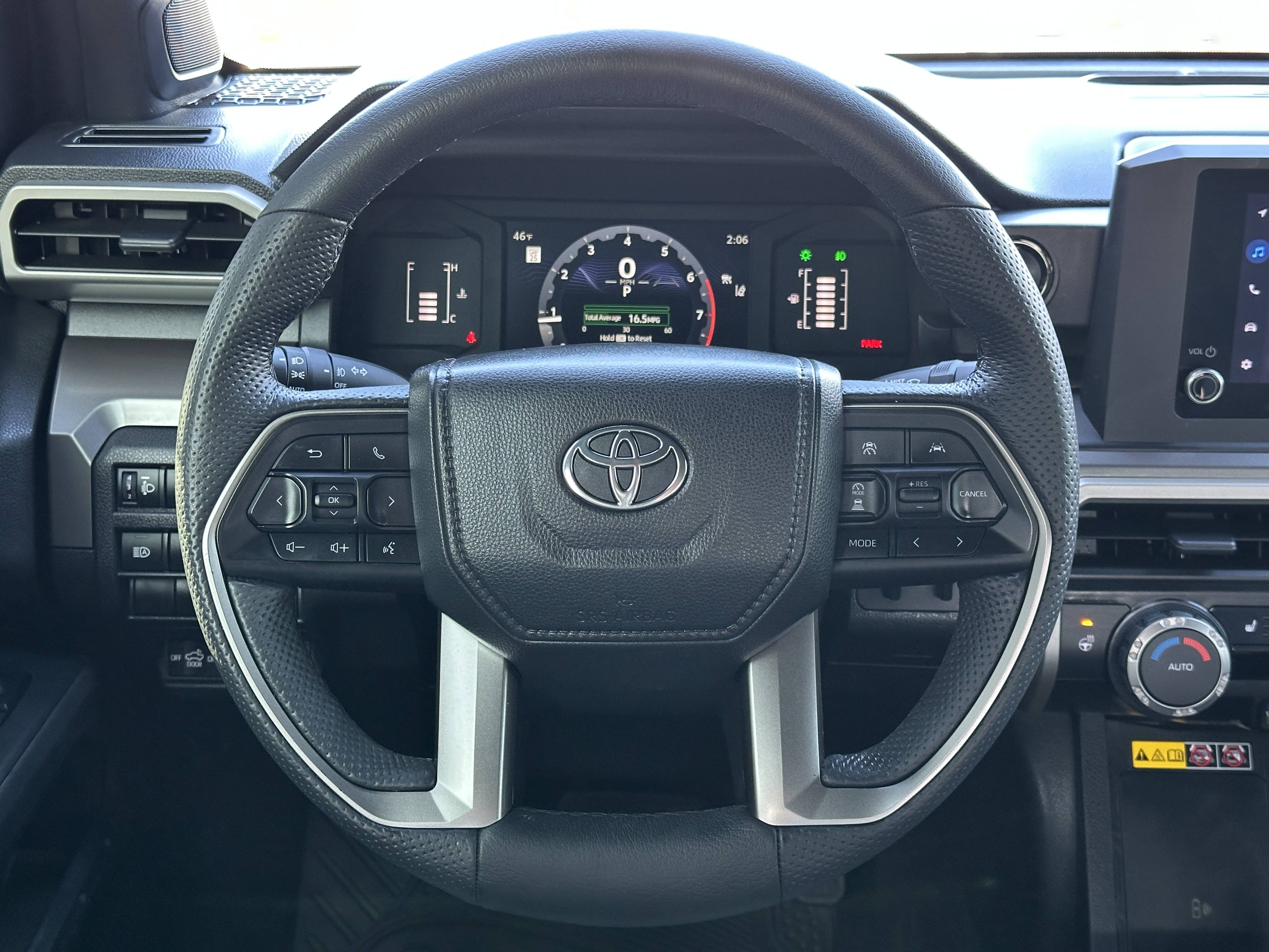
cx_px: 634
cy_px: 476
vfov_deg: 30.3
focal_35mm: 48
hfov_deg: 39.7
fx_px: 1760
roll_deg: +2.4
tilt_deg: -19.1
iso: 250
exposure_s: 1/60
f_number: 1.78
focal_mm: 6.86
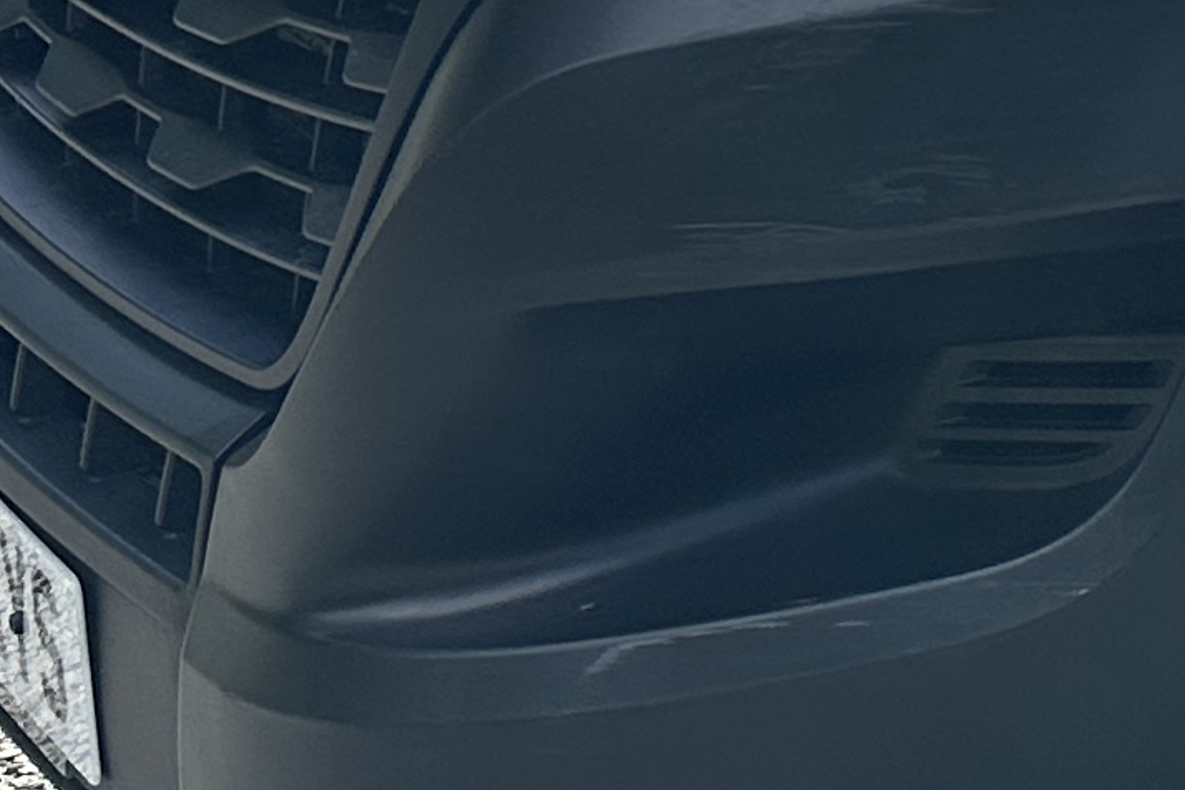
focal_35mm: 141
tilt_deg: -5.7
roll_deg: -1.1
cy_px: -602
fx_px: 4641
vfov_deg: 9.3
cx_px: 2828
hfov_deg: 11.9
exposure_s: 1/2410
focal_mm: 6.86
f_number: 1.78
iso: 80
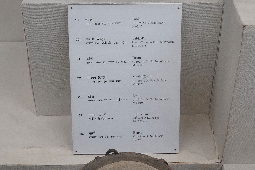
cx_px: 128
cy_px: 85
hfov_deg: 73.7
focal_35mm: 24
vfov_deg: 53.1
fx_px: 170
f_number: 8
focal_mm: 24
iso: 3200
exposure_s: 1/80
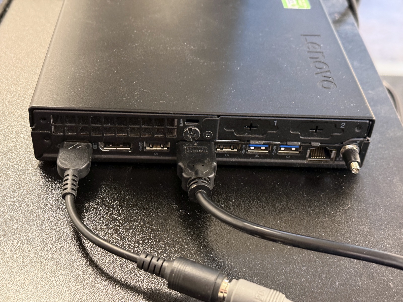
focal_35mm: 48
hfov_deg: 39.7
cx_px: 202
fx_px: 559
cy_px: 151
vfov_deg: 30.3
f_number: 1.78
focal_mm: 6.76
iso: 500
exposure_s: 1/25
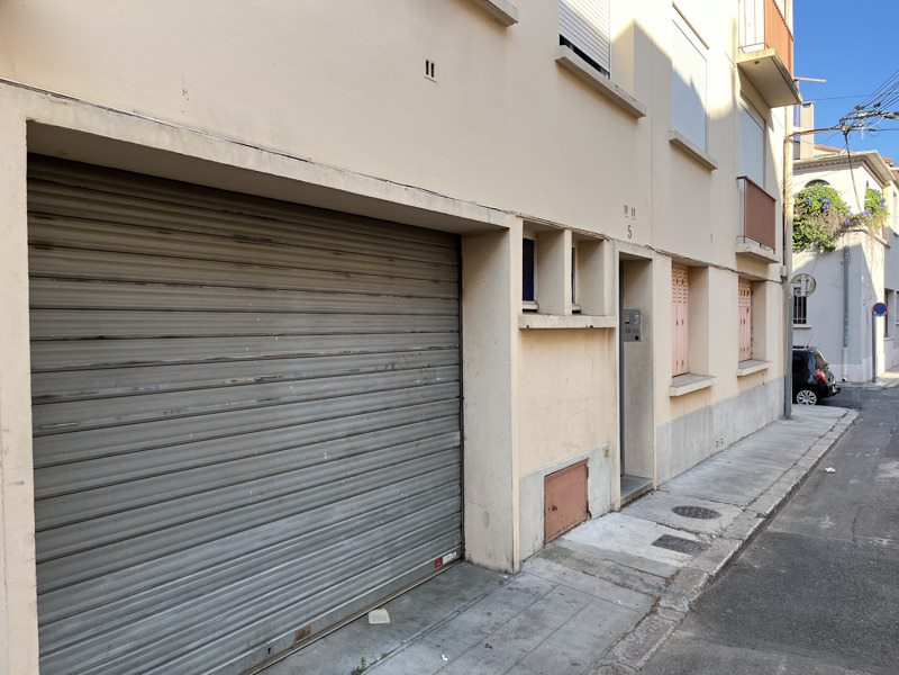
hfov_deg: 67.3
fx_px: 675
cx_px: 450
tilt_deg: -1.2
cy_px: 338
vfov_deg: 53.1
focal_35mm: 26
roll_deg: +1.6
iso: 50
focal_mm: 5.1
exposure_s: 1/598
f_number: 1.6
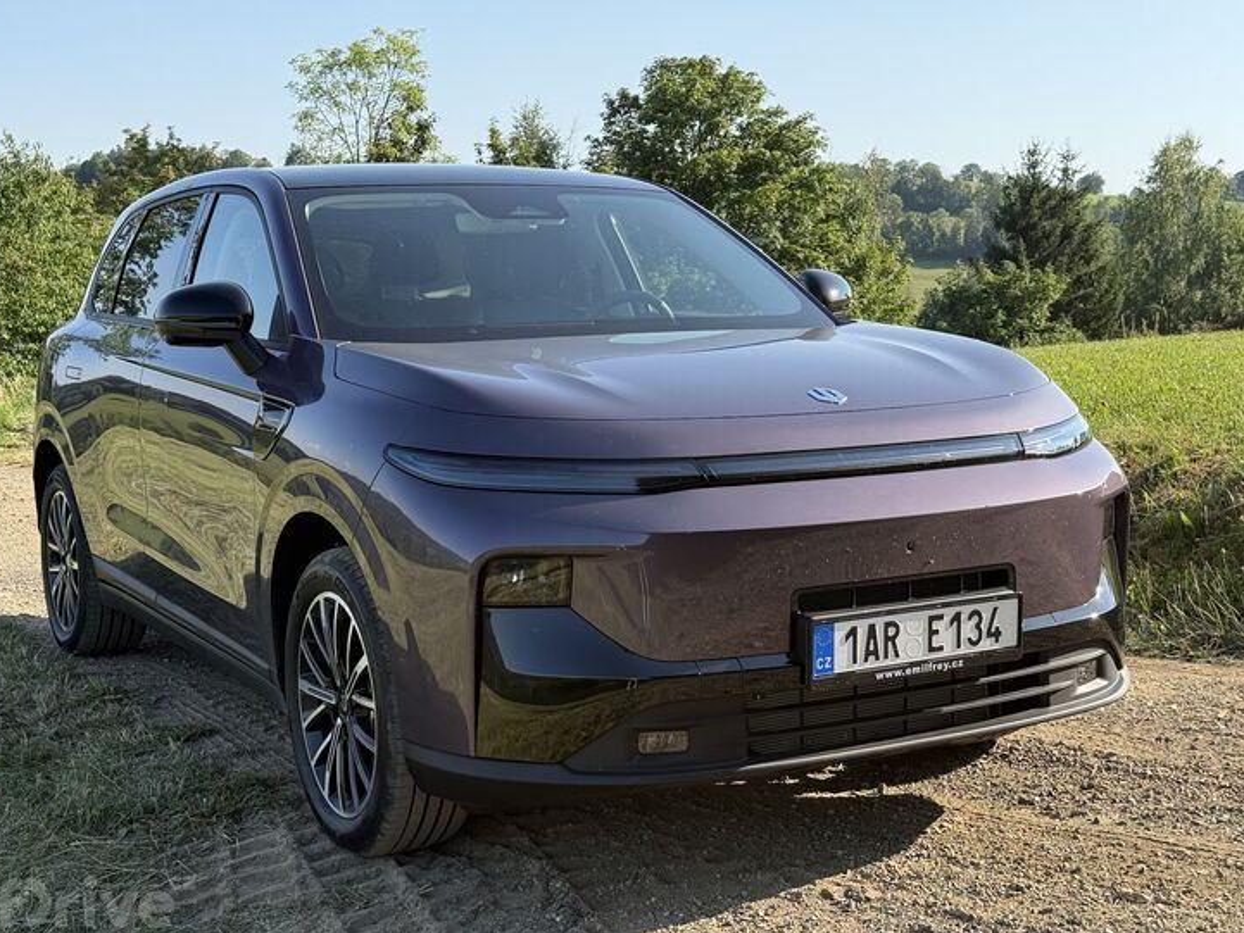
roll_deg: -1.8
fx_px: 1761
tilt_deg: -5.4
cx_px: 613
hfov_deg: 38.9
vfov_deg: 29.7
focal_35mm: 49
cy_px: 474
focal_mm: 6.76
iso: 64
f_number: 1.78
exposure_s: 1/1608
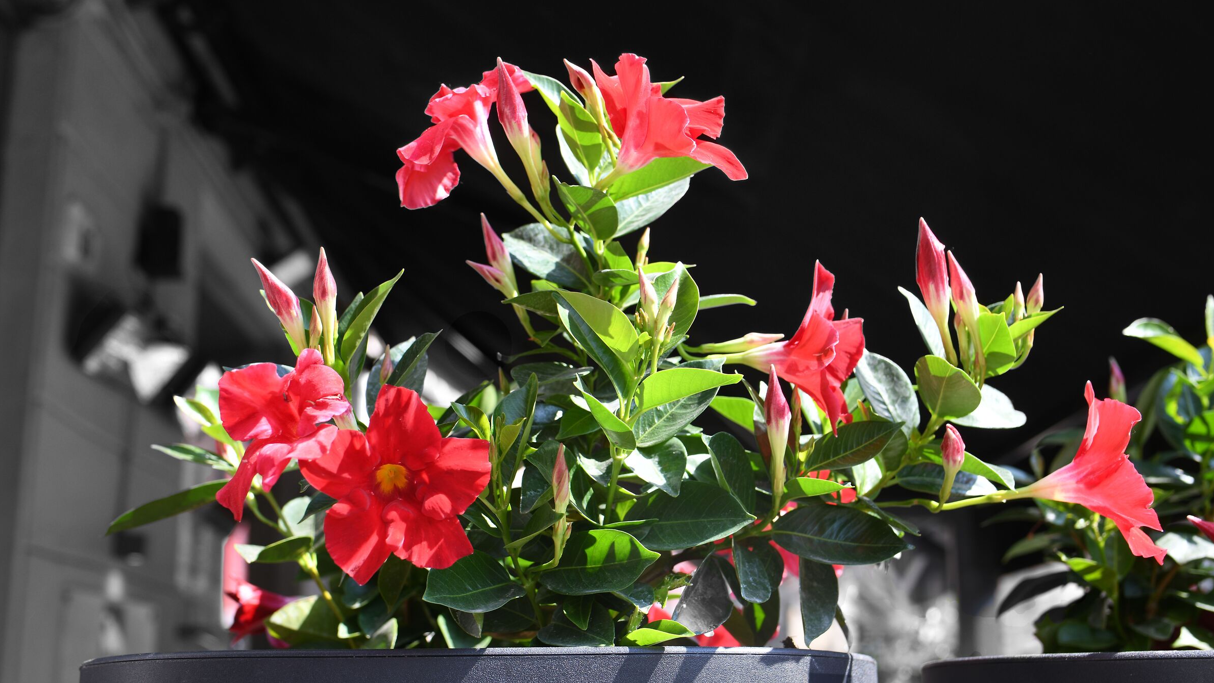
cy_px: 391
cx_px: 612
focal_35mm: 37
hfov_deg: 54.0
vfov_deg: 32.0
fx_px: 1191
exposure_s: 1/100
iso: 100
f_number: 5
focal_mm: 35
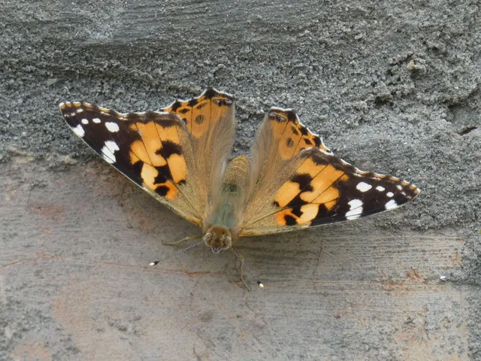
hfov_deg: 4.0
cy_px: 180
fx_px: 6948
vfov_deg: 3.0
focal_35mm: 500
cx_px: 240
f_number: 5.6
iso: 125
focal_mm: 89.5
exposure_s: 1/100
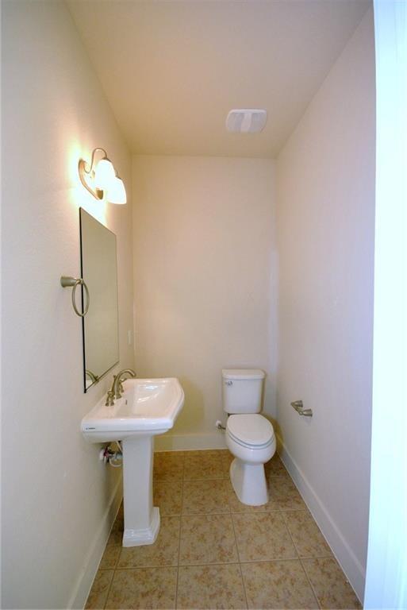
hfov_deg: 77.4
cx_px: 204
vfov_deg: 100.4
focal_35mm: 15
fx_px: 254
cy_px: 305
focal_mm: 10
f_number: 8
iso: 800
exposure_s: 1/40
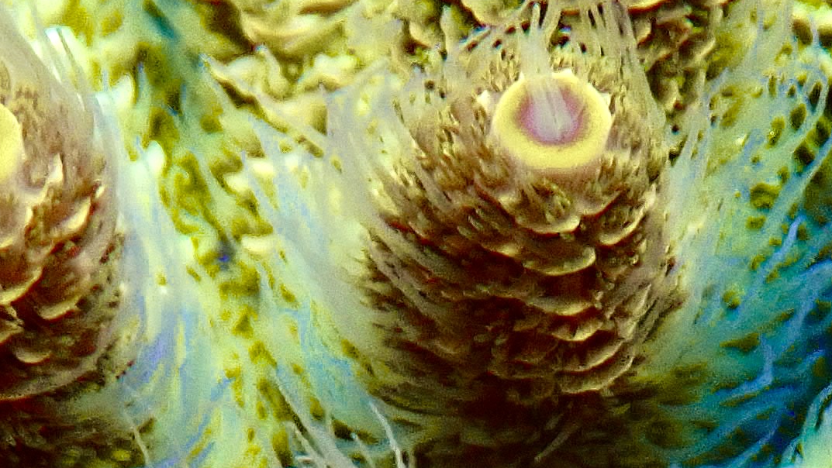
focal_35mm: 333
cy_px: 882
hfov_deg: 6.5
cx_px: 360
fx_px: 7348
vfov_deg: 3.6
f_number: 5.6
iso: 250
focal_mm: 14.62
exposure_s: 1/160
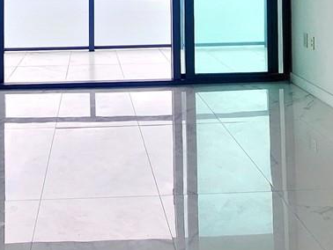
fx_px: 529
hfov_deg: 34.7
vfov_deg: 24.0
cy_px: -55
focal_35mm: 55
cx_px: 123
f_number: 2.2
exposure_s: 1/417
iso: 32
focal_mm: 1.74
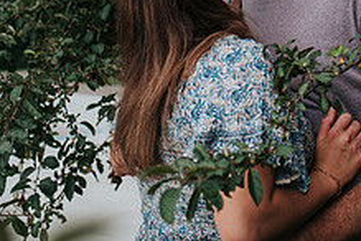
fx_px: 722
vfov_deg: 18.1
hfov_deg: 27.9
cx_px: 246
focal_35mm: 72
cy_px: -33
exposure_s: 1/1250
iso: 1000
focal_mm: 35
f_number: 2.8
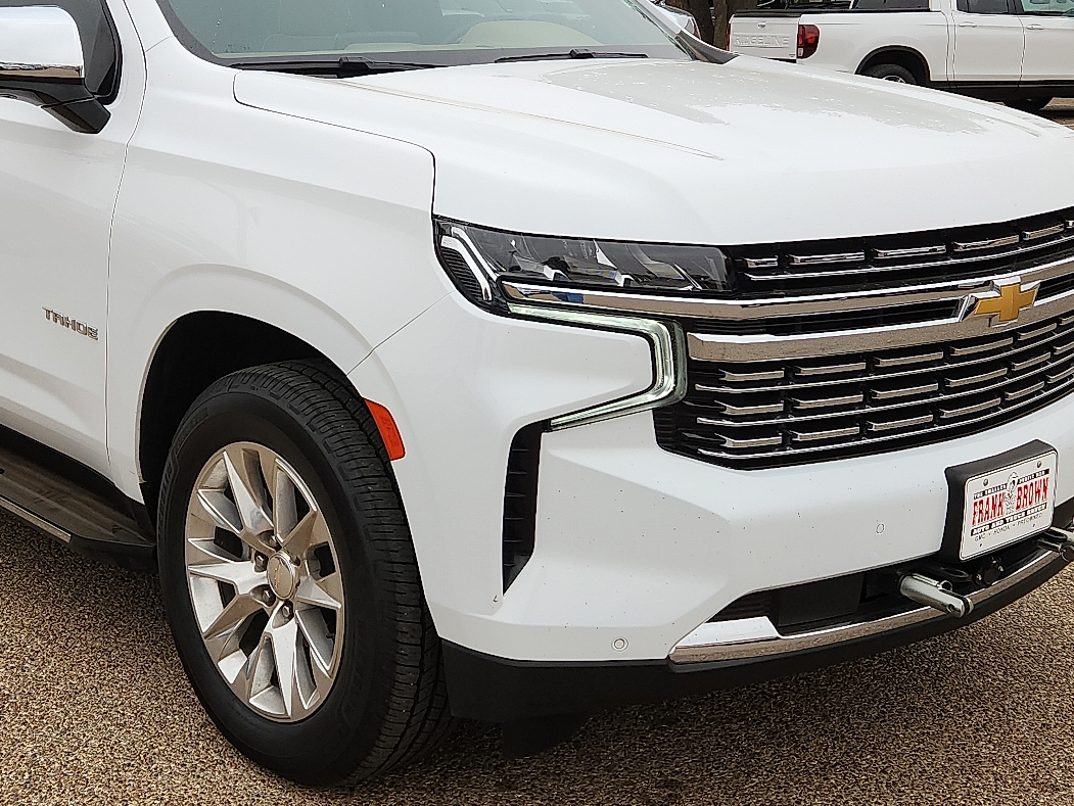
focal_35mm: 35
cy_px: 309
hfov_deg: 51.8
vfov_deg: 40.5
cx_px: 375
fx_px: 1086
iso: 50
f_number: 1.8
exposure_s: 1/1429
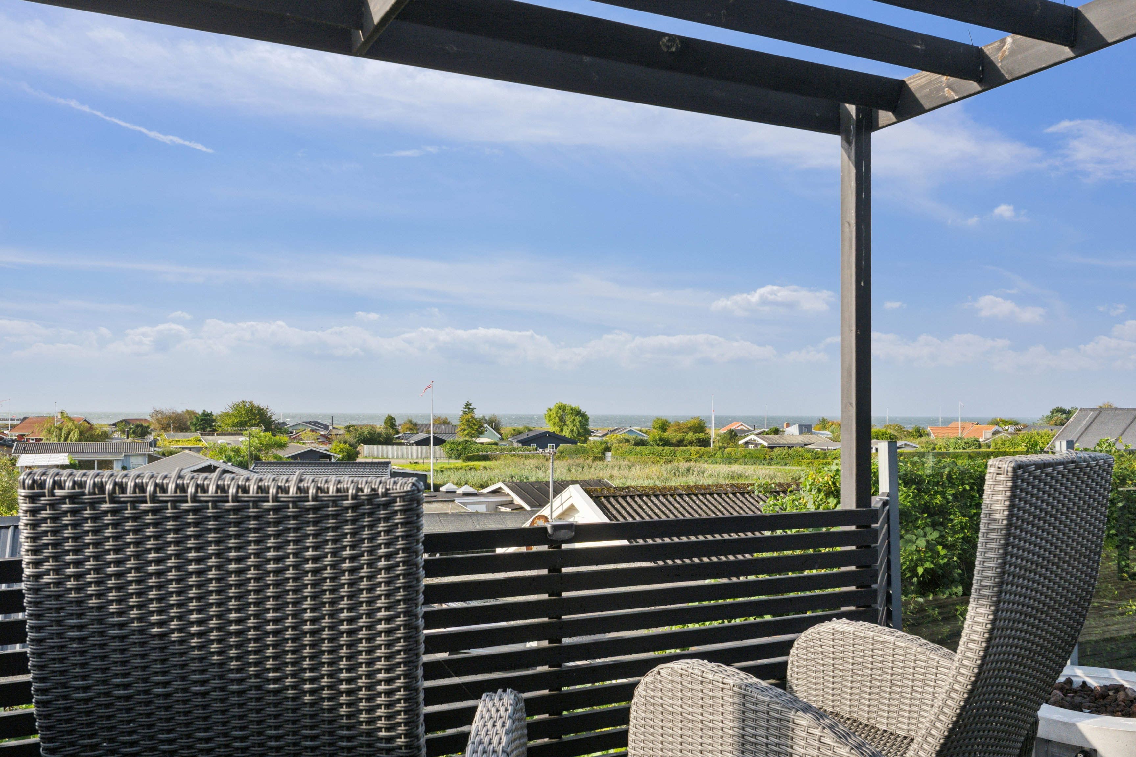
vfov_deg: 43.6
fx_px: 947
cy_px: 378
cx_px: 568
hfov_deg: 61.9
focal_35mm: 30
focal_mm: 20
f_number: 8
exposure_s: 1/640
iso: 200
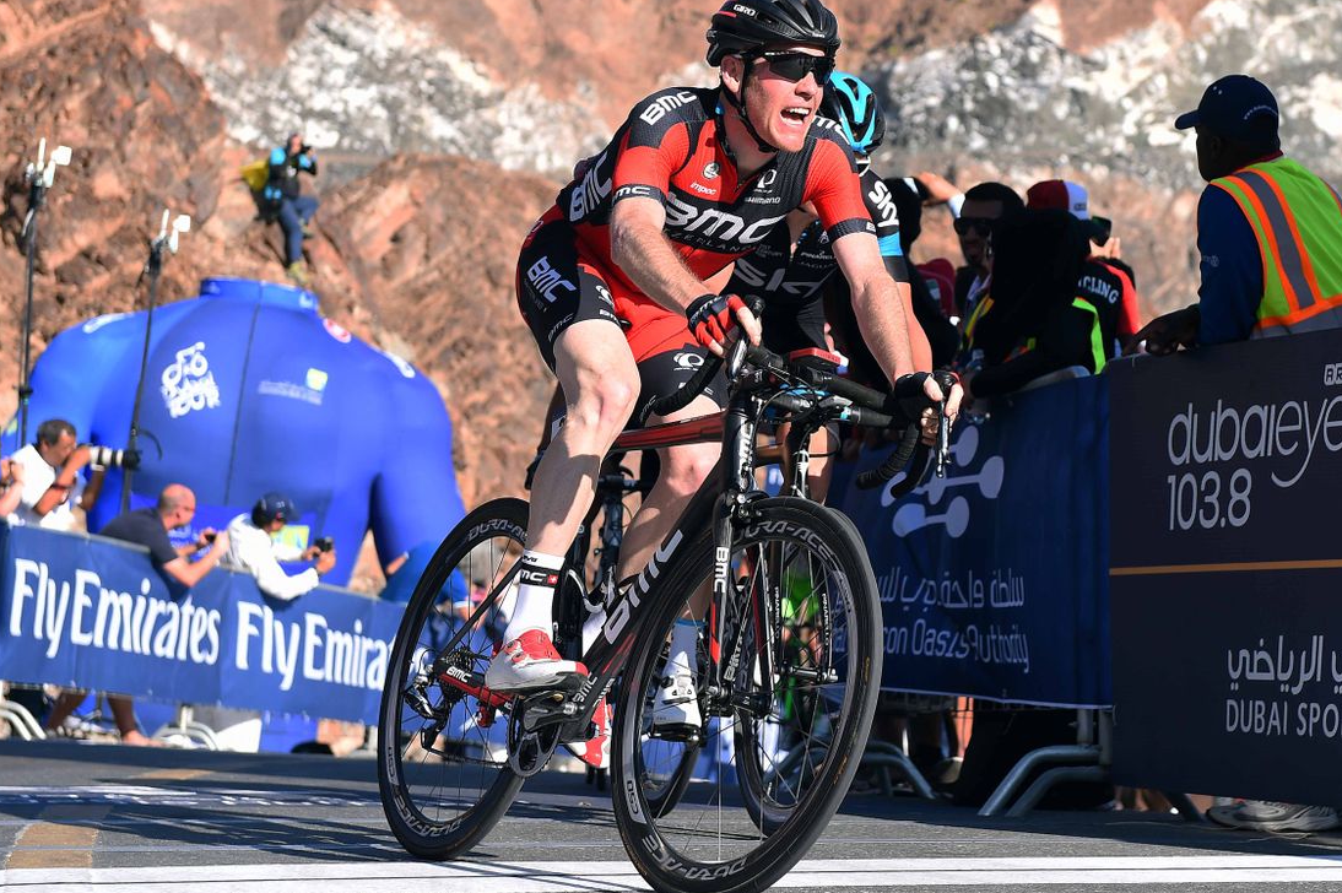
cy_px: 440
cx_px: 691
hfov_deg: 29.7
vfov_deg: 20.0
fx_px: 2533
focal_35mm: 68
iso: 320
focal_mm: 62
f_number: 3.5
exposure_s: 1/1600
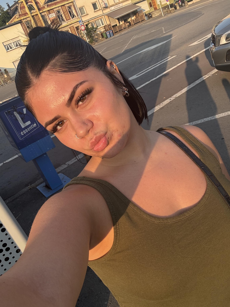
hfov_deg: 46.8
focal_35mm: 30
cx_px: 115
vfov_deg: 60.0
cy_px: 154
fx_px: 266
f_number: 1.9
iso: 25
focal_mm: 2.69
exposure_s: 1/607
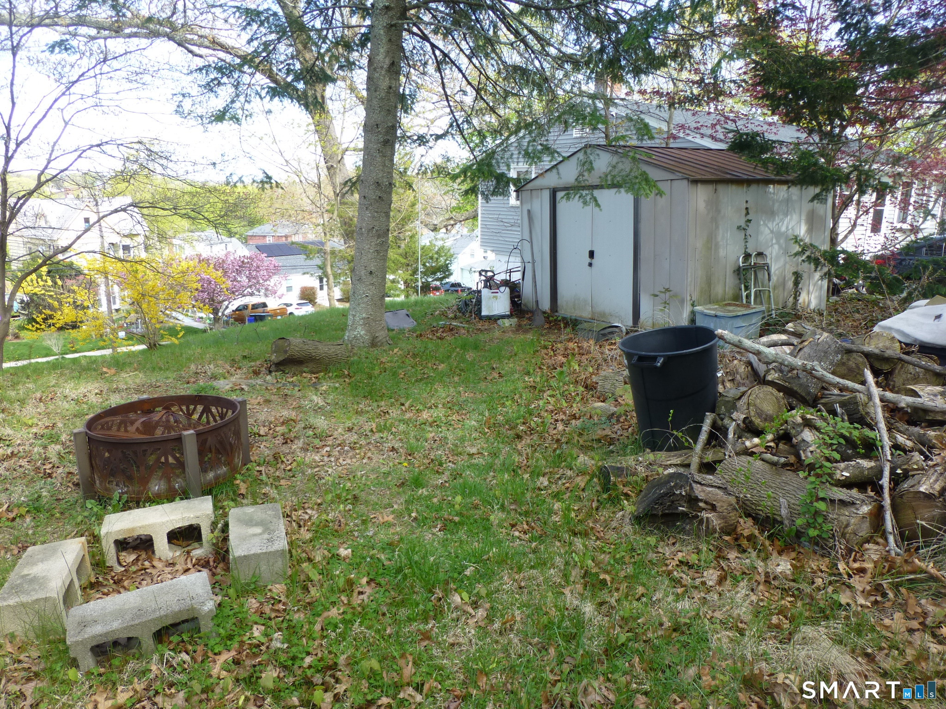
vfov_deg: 56.8
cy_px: 354
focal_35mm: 24
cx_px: 473
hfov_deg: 71.6
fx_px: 656
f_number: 4
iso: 100
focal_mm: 4.3
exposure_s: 1/100
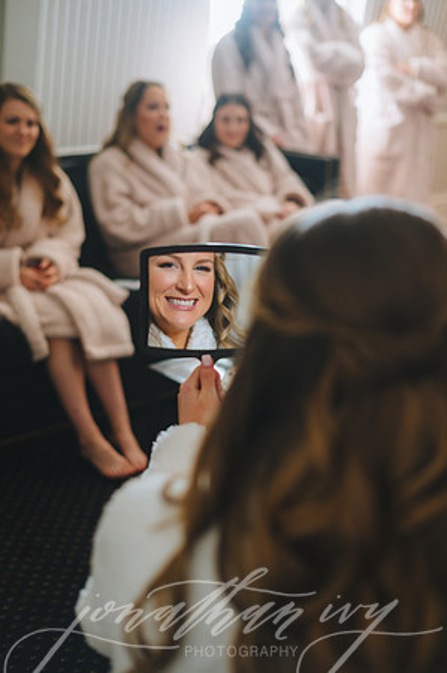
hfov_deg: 26.9
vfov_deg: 39.6
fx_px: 933
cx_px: 224
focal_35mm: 50
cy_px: 336
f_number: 2
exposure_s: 1/250
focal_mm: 50
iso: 1000
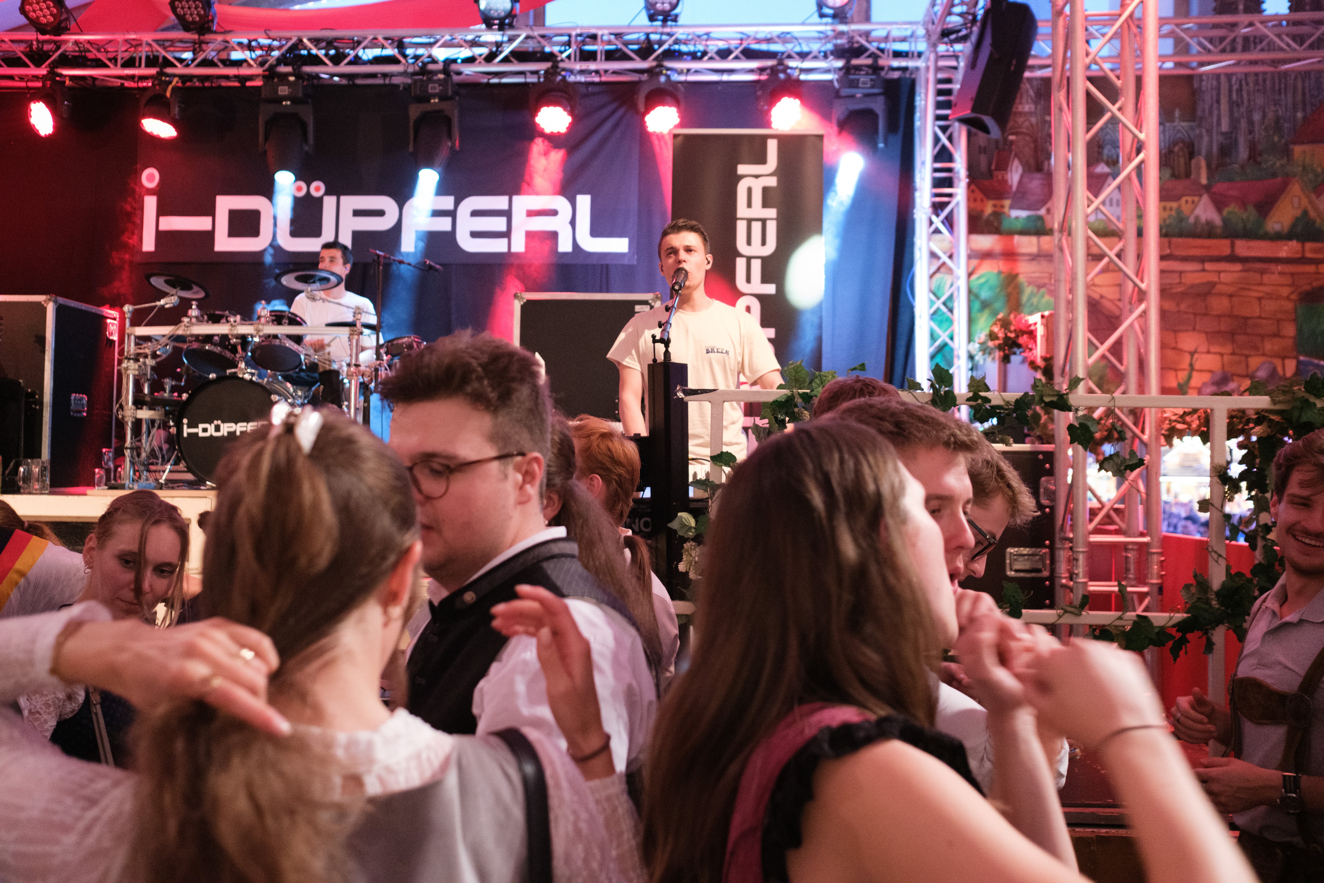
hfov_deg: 54.4
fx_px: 1287
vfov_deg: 37.9
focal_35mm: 35
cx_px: 662
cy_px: 442
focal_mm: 23
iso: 5000
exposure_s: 1/100
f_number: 2.8
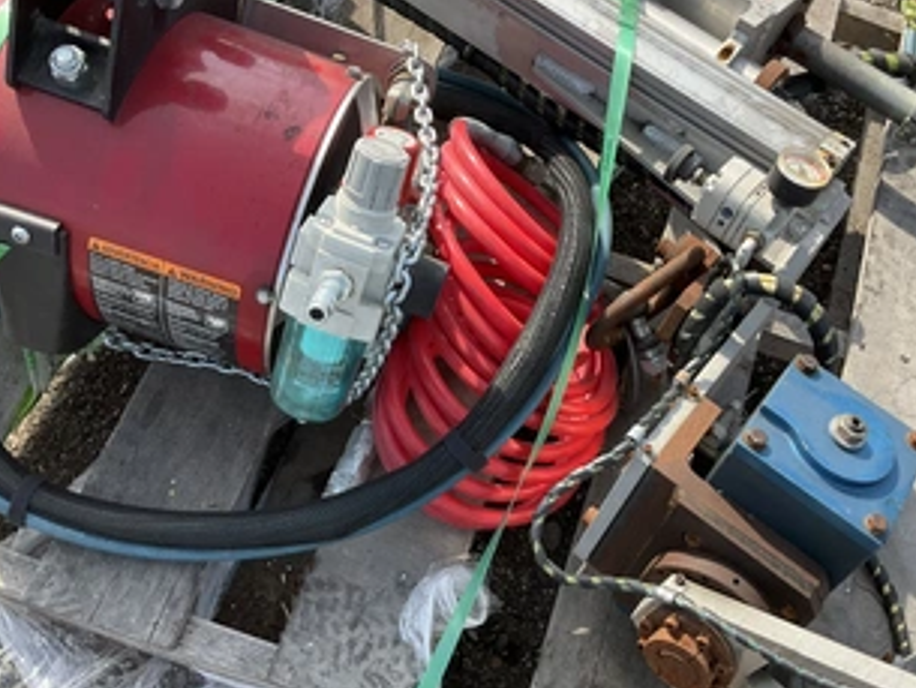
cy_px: 349
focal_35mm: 38
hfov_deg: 48.8
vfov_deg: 37.7
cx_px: 532
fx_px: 1006
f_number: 1.8
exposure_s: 1/540
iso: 25
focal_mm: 3
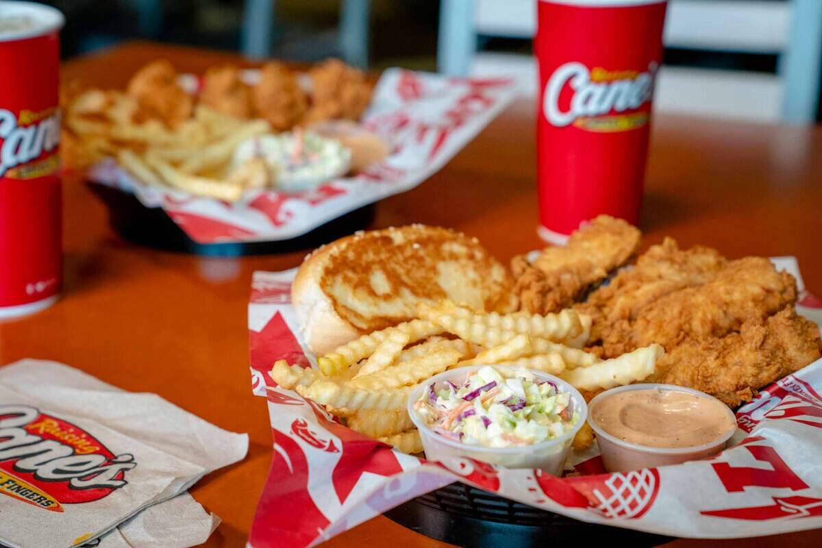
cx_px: 411
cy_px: 274
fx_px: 1530
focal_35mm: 67
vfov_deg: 20.3
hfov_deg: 30.1
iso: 800
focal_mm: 67
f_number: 5
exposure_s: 1/80
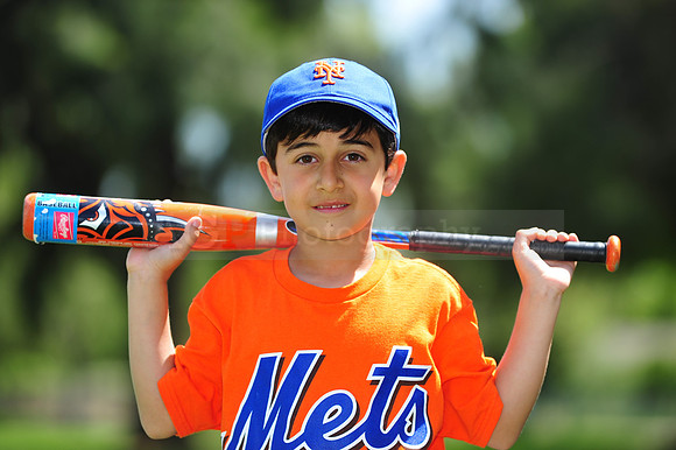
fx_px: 3753
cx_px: 338
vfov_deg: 6.9
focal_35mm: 200
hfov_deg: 10.3
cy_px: 225
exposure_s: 1/640
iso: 200
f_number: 4.5
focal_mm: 200
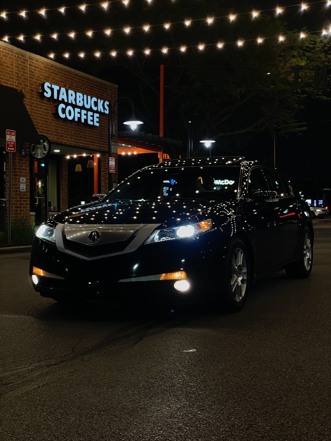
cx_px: 166
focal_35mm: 52
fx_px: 663
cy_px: 220
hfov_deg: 28.0
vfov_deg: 36.8
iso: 250
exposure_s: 1/60
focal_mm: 6
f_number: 2
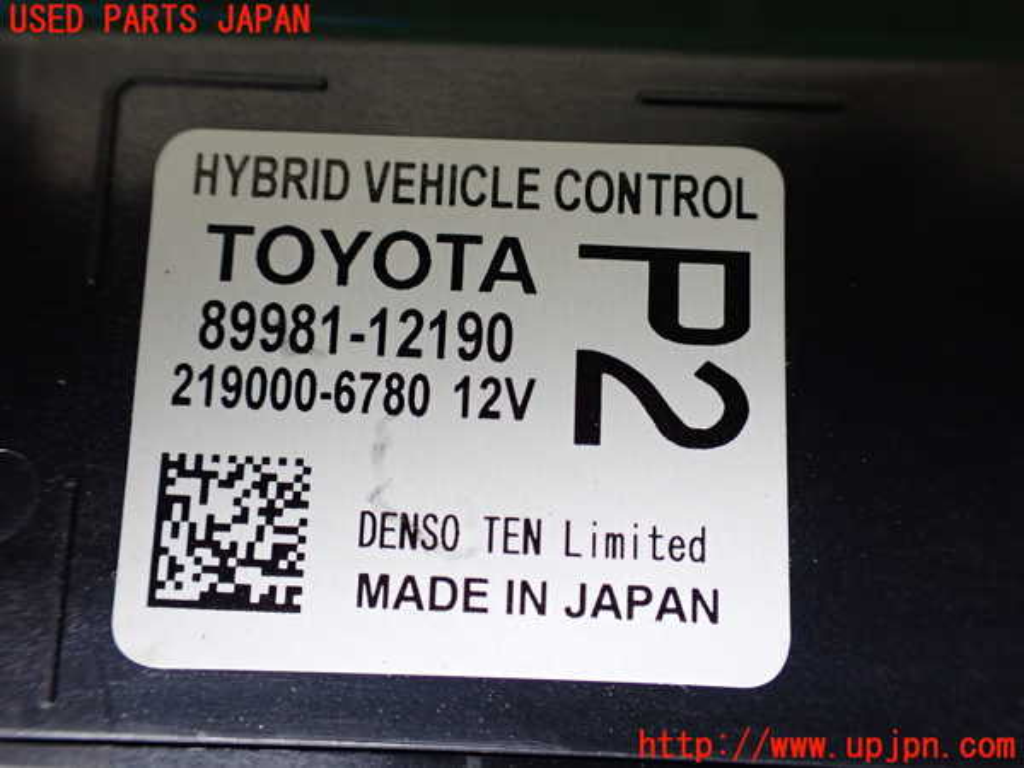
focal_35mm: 30
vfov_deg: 46.8
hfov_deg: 60.0
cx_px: 512
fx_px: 887
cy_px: 384
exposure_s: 1/125
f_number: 2.3
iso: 400
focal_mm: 5.4
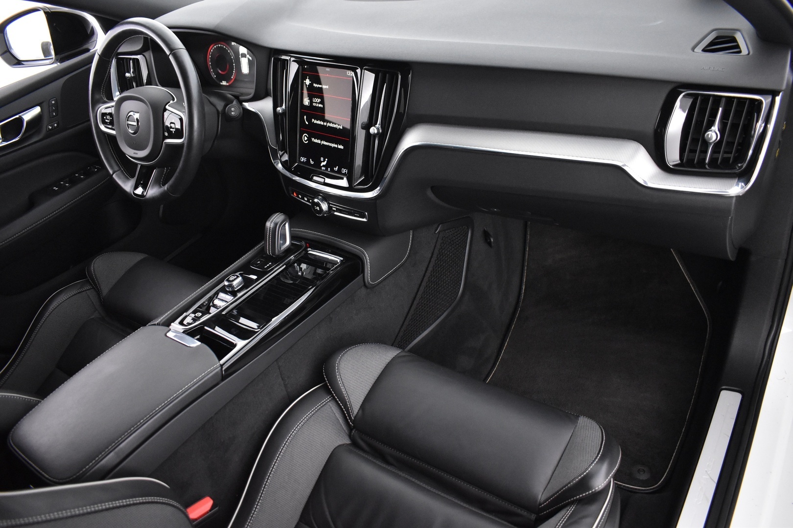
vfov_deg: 47.9
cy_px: 264
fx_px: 595
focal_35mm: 27
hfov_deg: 67.4
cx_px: 396
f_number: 3.5
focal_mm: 18
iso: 3200
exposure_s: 1/25
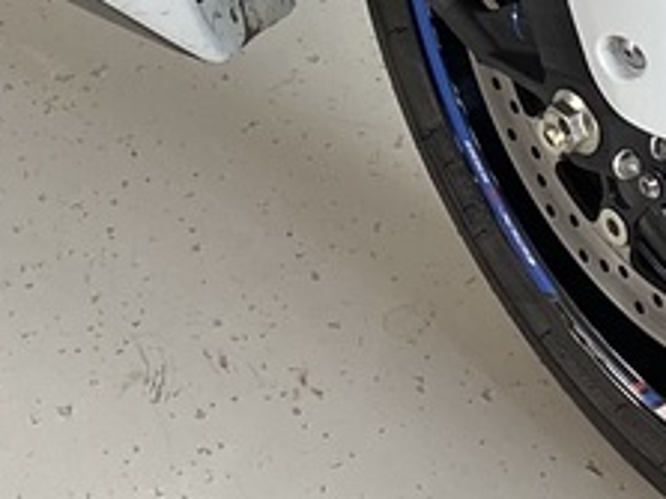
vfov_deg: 8.0
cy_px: -828
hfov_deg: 11.7
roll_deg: +3.4
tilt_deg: -28.1
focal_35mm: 168
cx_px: 54
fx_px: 3231
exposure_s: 1/100
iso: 50
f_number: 1.8
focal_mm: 4.25
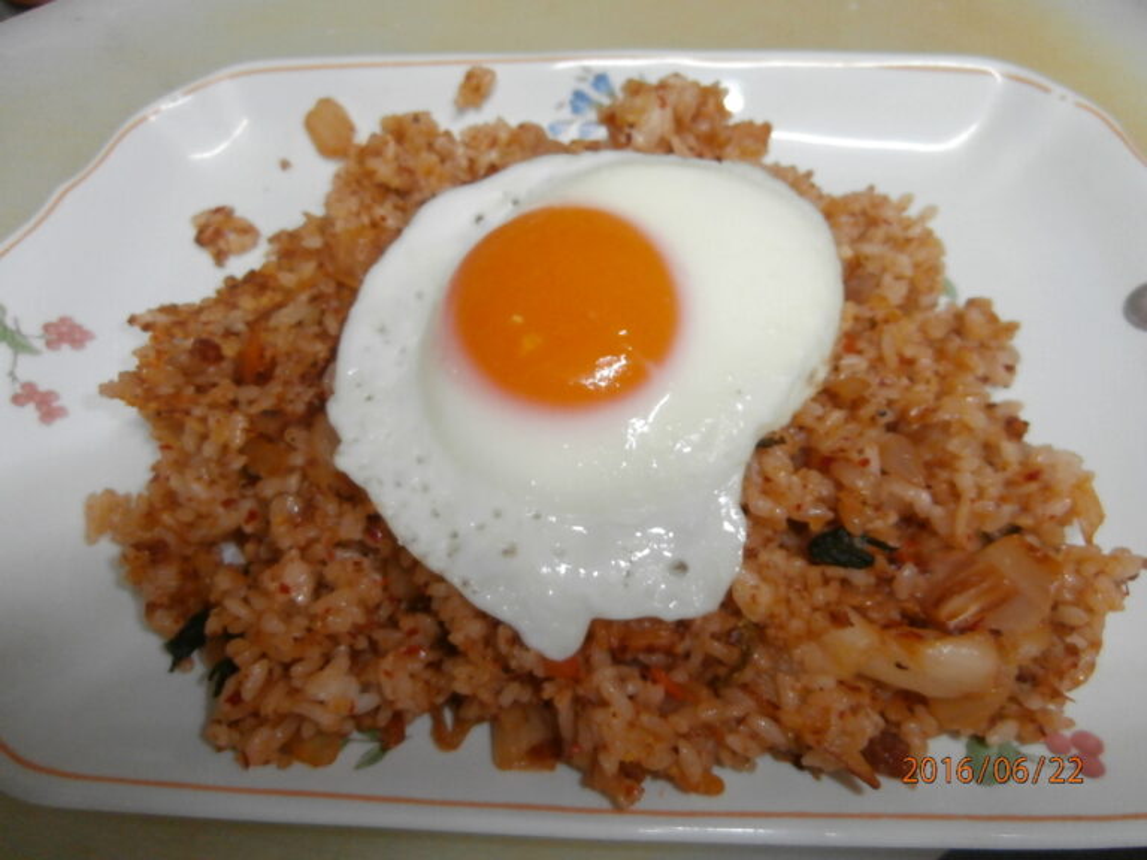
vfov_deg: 56.8
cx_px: 574
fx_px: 795
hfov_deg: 71.6
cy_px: 430
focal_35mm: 24
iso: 400
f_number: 3
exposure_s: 1/30
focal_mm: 4.2
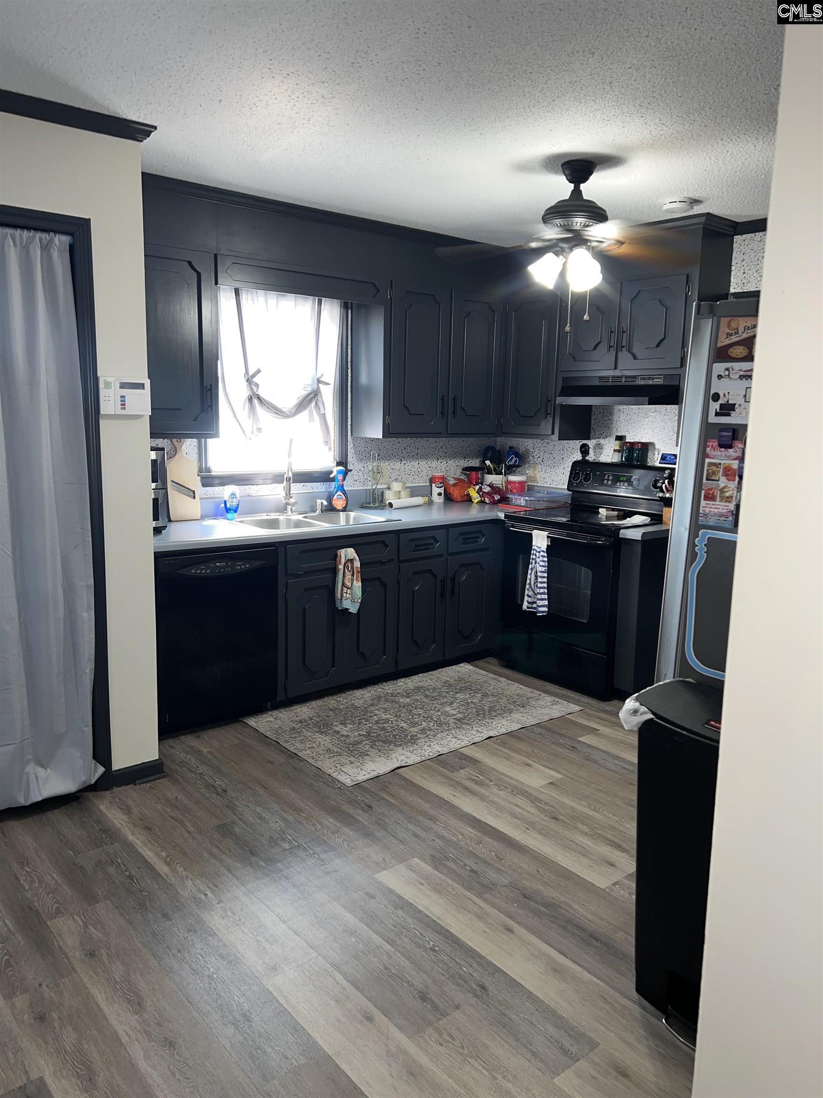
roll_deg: -1.3
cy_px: 549
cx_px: 412
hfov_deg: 53.1
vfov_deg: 67.3
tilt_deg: -9.6
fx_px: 824
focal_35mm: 26
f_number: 1.5
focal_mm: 5.7
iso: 32
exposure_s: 1/15
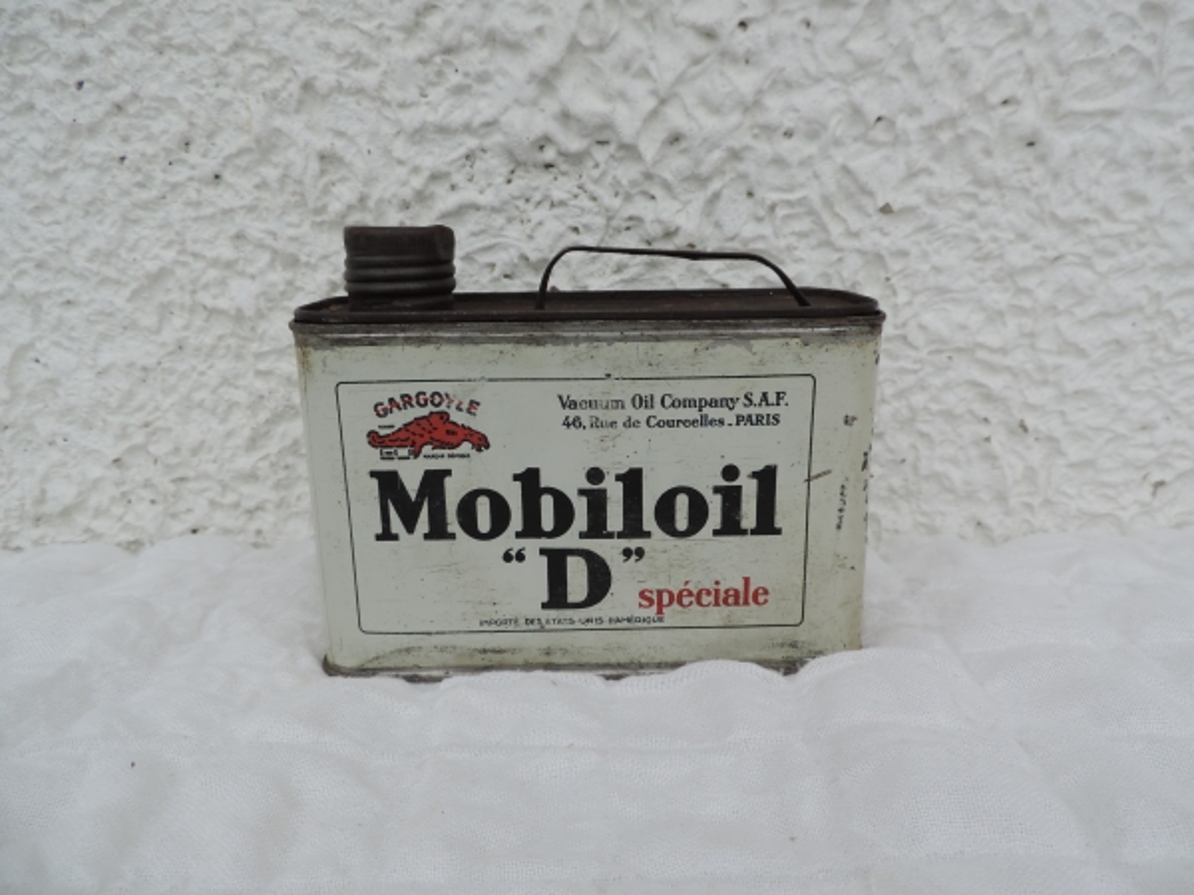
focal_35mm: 24
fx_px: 828
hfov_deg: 71.6
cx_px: 597
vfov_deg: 56.8
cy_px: 448
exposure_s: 1/400
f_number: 3
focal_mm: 4.3
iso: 80
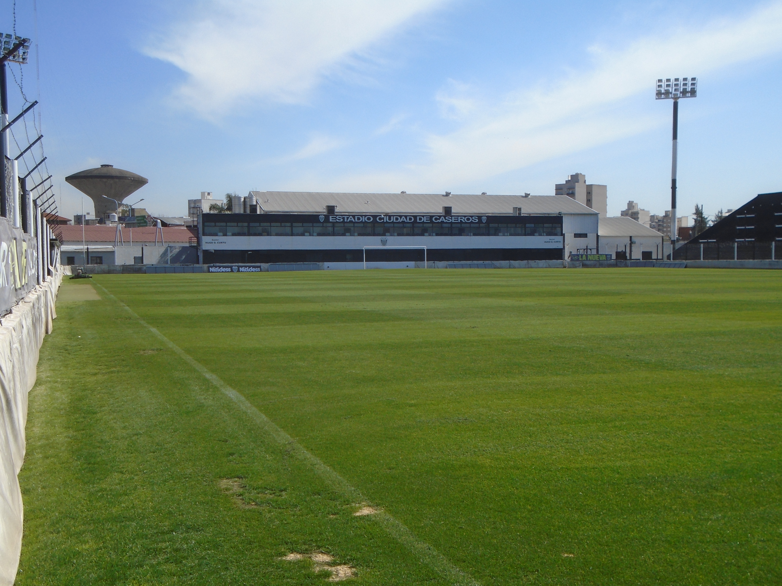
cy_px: 293
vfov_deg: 34.3
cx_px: 391
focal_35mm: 42
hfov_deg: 44.8
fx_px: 949
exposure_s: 1/640
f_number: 10.3
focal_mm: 7.4
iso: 100
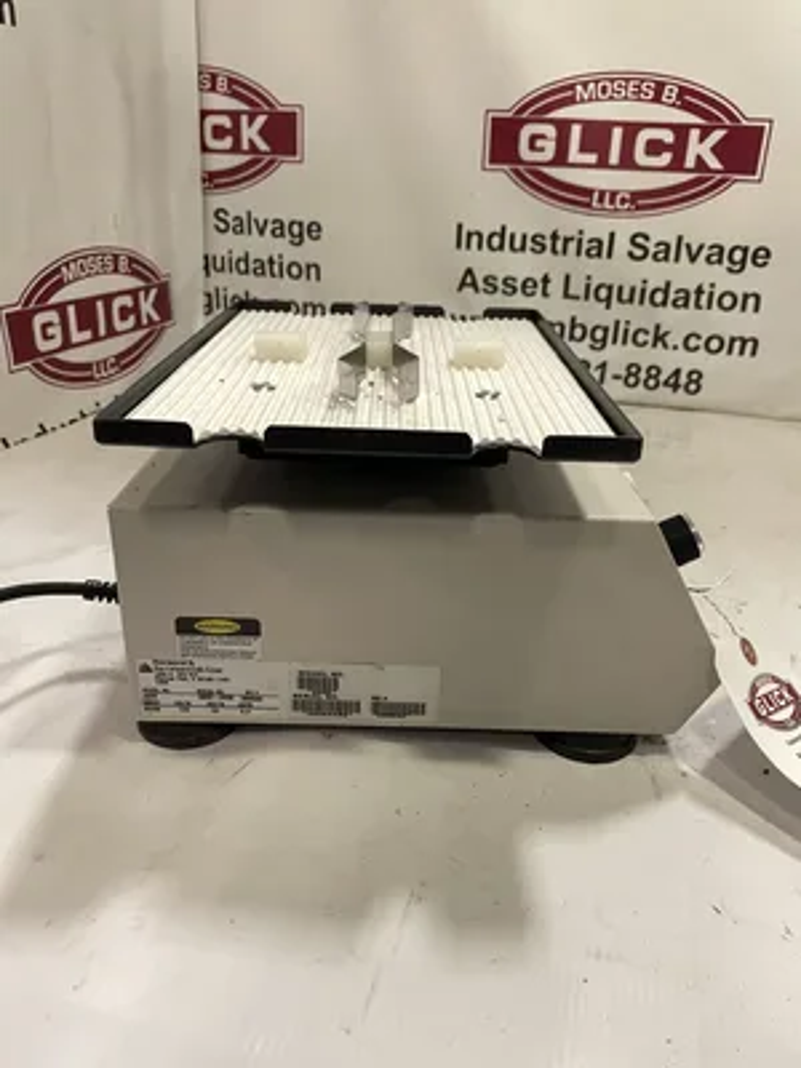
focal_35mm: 26
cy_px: 534
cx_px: 400
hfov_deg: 53.1
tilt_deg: -24.3
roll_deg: -2.9
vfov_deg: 67.3
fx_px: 802
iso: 160
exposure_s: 1/60
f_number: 1.6
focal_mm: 4.2
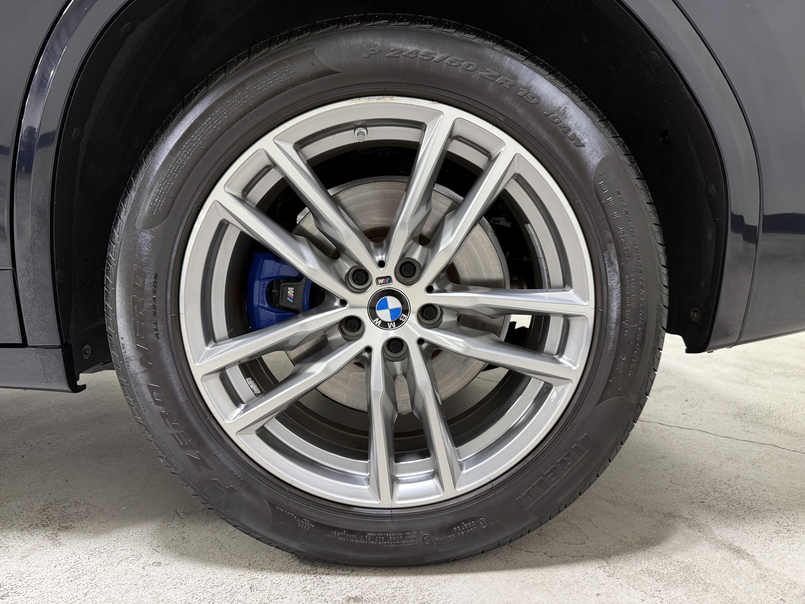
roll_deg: +0.0
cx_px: 402
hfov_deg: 71.6
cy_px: 302
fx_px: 558
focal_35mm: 24
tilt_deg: -8.8
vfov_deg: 56.8
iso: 160
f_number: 1.78
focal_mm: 6.76
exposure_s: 1/60
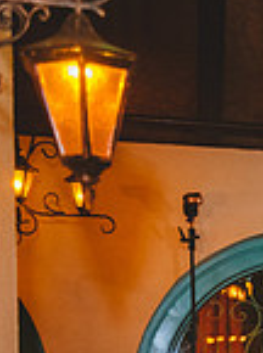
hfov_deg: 9.5
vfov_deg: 14.2
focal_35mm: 135
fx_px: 1374
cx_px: 667
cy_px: 437
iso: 2000
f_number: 2.8
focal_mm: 35
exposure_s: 1/80
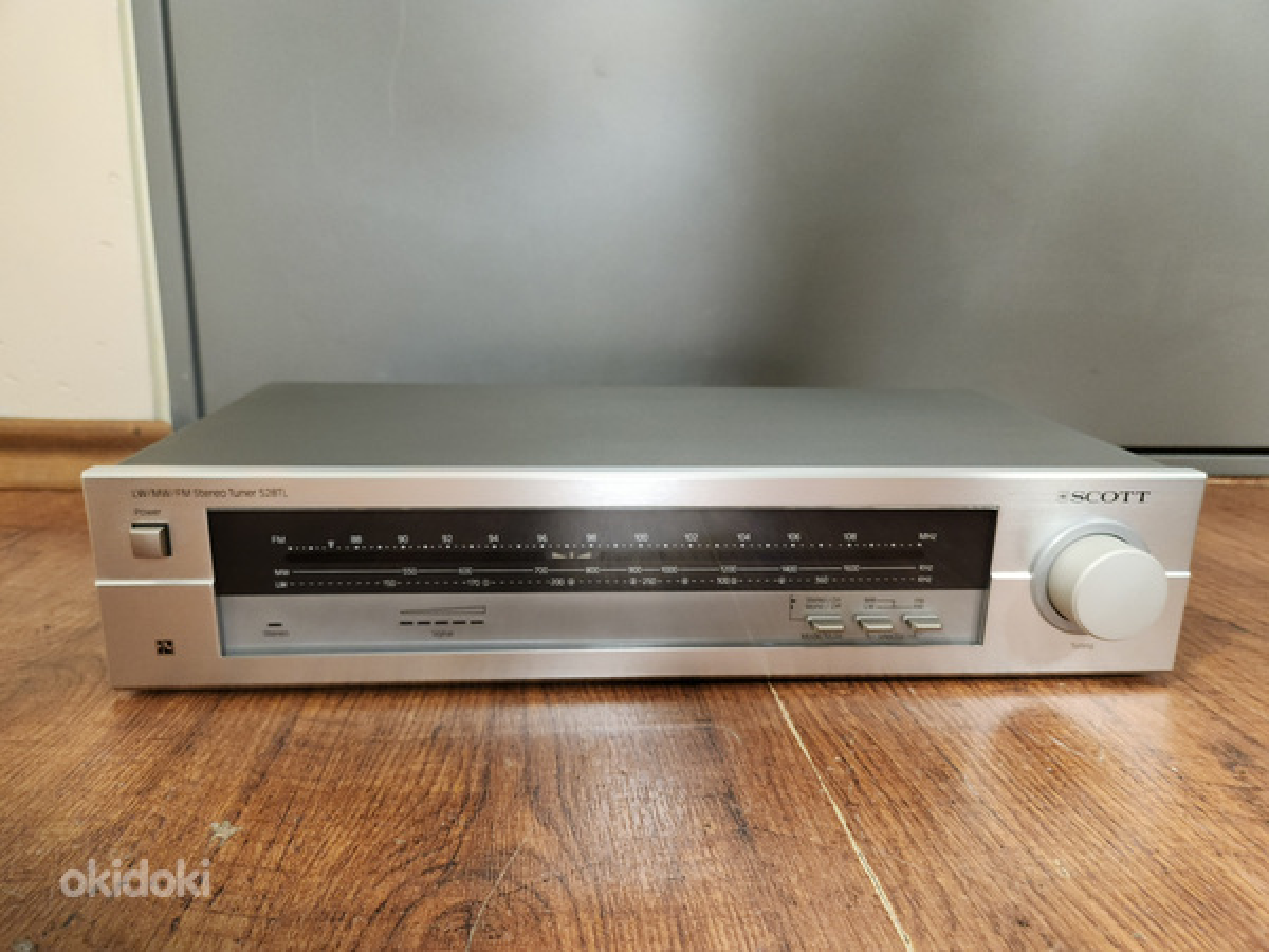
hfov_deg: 73.9
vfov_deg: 58.9
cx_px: 634
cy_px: 476
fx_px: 843
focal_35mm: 23
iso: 500
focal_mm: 5.4
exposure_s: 1/50
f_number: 1.8
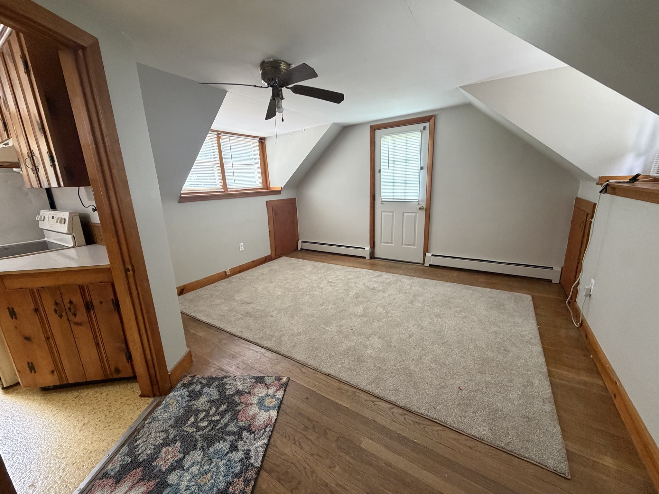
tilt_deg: -12.7
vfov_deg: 85.7
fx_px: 267
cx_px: 330
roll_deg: +2.5
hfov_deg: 102.1
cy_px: 247
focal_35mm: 14
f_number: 2.2
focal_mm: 2.22
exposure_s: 1/60
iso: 400
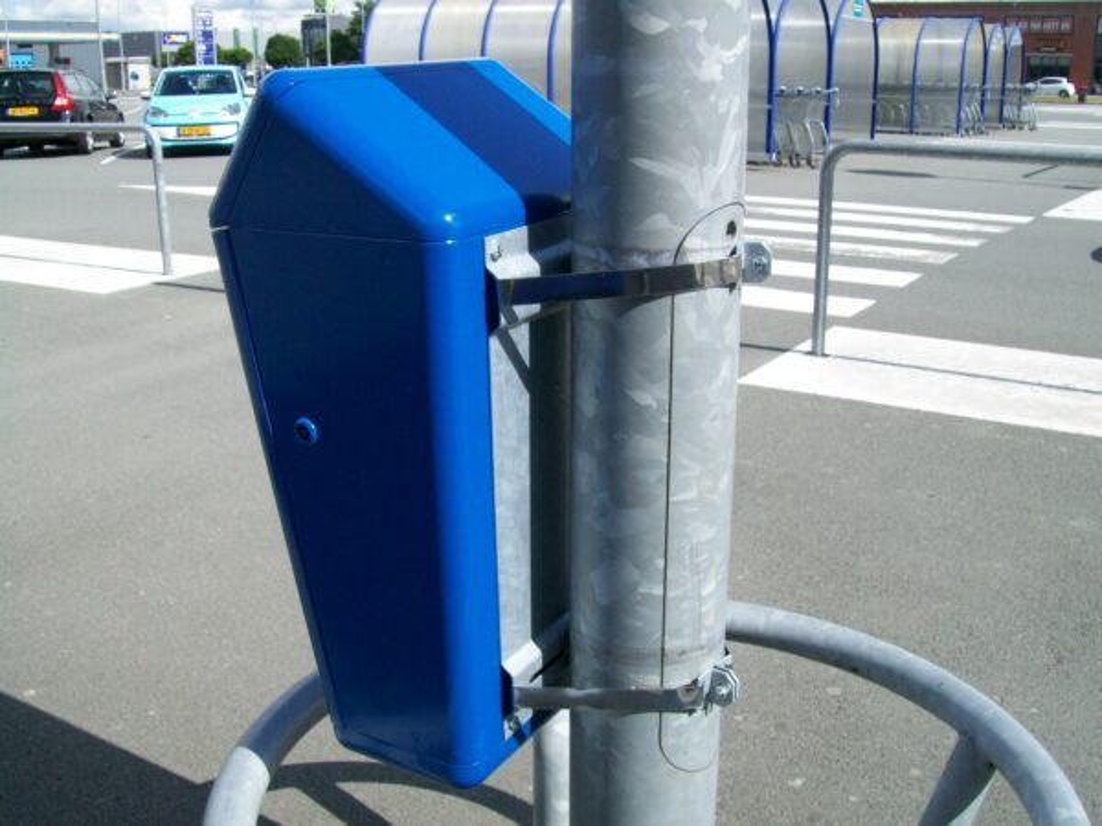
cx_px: 551
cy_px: 413
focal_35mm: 36
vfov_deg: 39.7
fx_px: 1146
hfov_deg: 51.4
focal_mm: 6
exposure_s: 1/320
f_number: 4.8
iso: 64
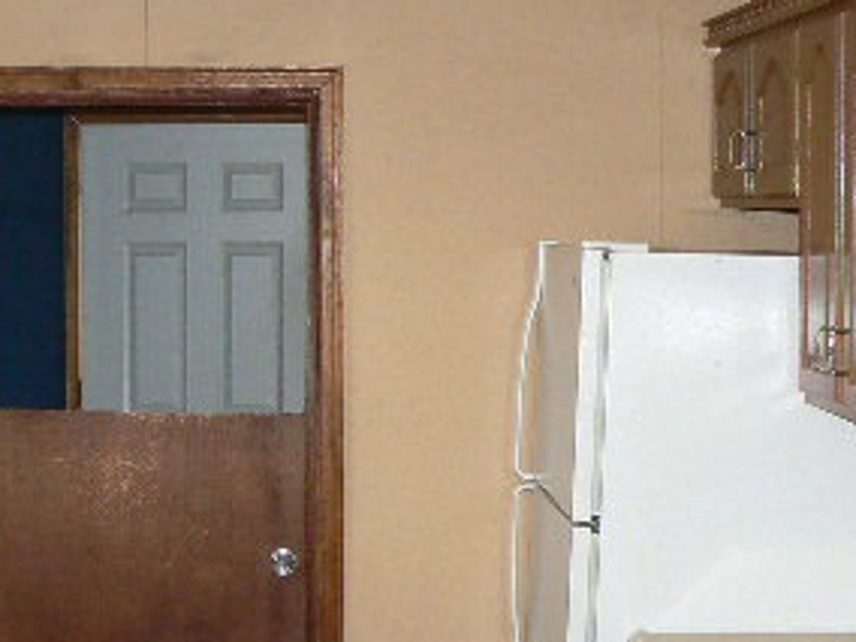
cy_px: 398
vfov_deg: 18.2
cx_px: 63
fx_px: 2003
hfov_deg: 23.4
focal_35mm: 81
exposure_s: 1/30
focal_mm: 6
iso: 160
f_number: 2.8
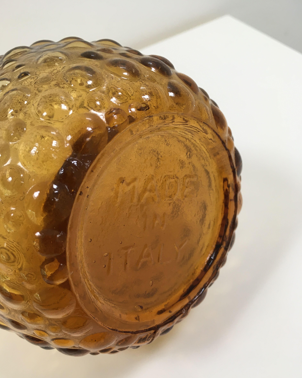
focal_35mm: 31
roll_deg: +22.1
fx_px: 346
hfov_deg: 47.1
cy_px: 203
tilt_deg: -41.1
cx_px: 148
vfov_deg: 57.1
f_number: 2.2
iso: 40
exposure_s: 1/33
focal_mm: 4.15
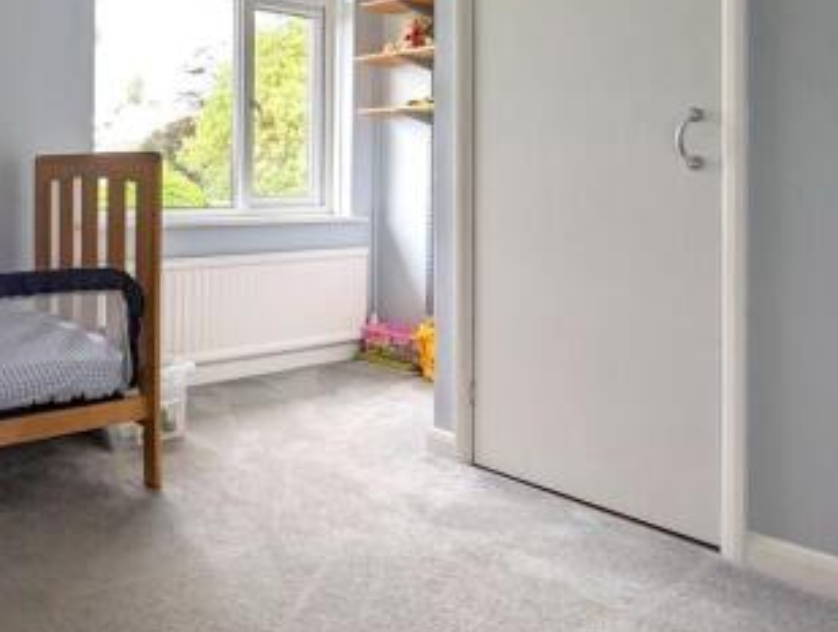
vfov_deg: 45.6
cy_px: 172
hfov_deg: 52.1
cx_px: 71
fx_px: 728
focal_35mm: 30
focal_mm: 2.35
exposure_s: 1/103
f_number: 2.2
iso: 56
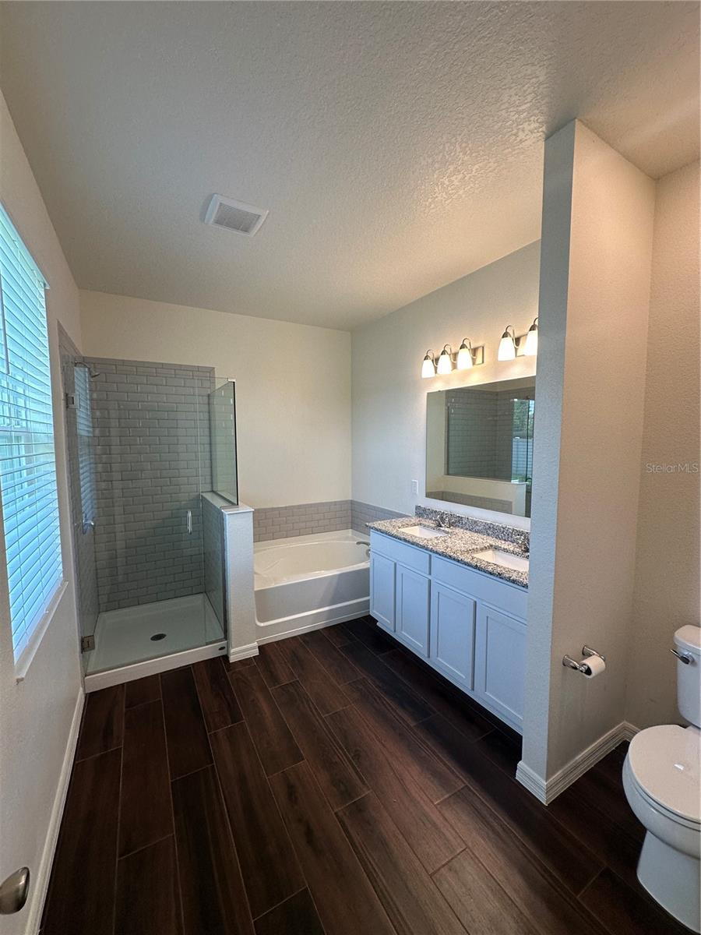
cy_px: 468
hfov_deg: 85.7
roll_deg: +1.4
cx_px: 350
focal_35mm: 14
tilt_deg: -1.9
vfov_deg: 102.1
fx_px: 378
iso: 100
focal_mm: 2.22
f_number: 2.2
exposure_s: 1/120
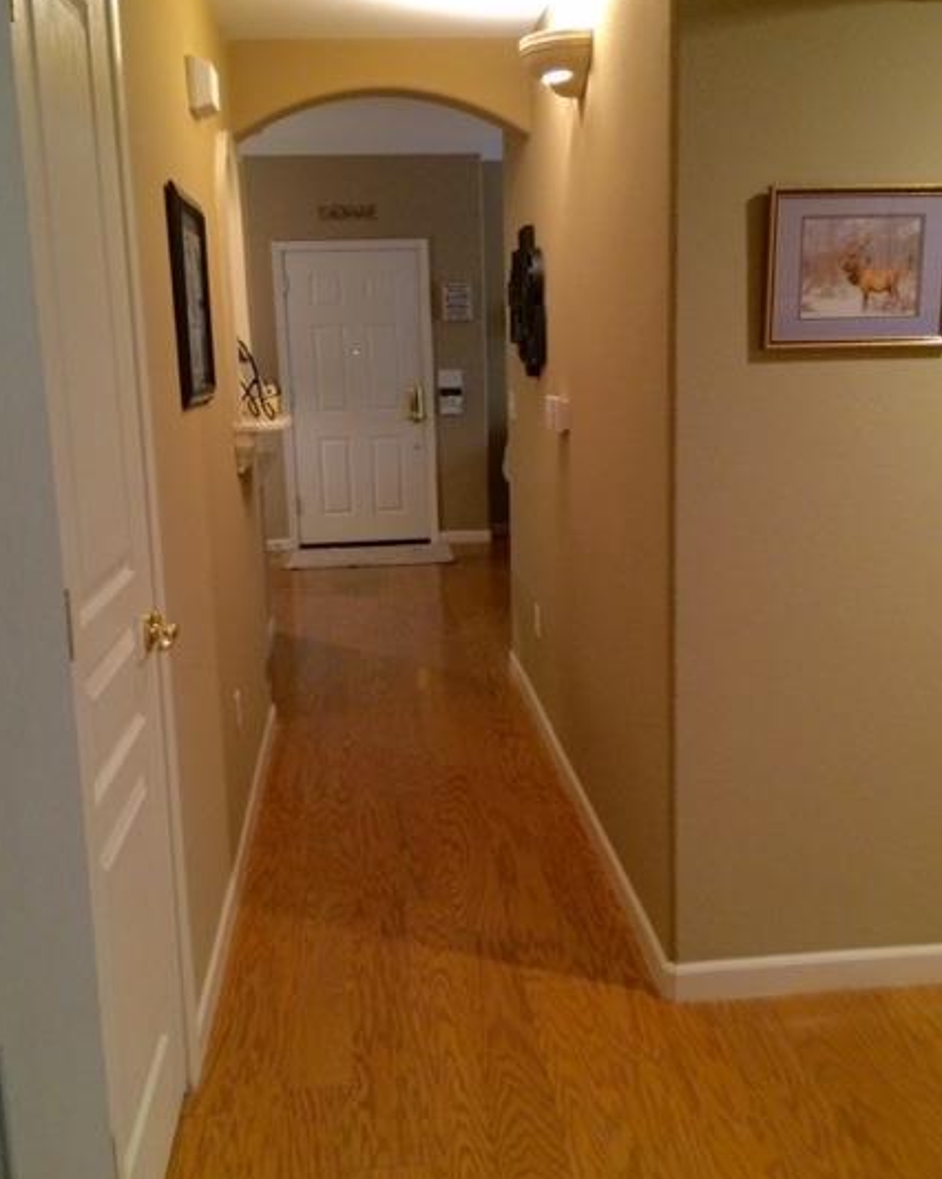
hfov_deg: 43.3
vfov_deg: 52.8
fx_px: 1186
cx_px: 484
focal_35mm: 34
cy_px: 553
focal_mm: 4.15
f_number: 2.2
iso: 320
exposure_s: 1/20
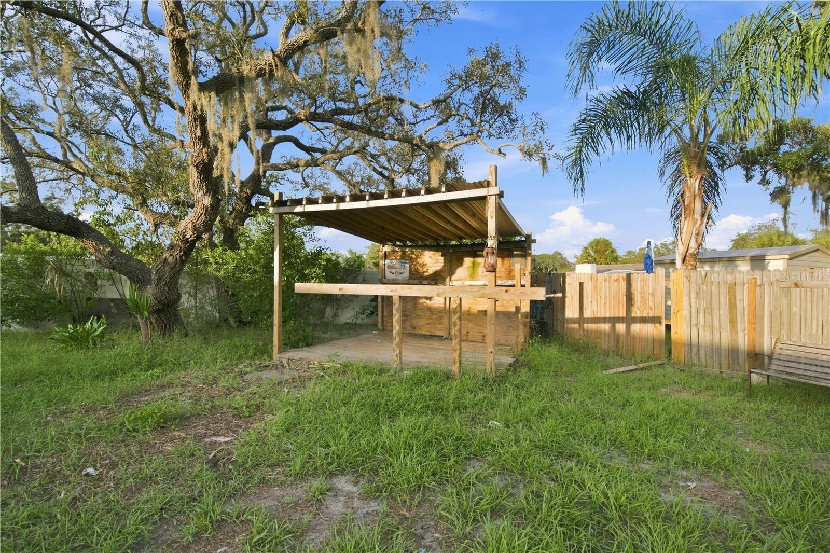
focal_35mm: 16
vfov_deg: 73.7
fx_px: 369
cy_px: 276
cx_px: 415
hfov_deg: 96.7
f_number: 9
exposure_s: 1/50
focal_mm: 16
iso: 250
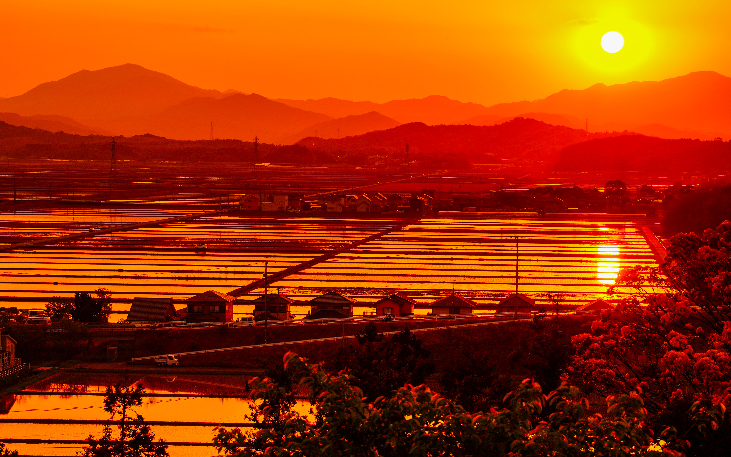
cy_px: 218
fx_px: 2301
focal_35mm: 116
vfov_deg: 11.3
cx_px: 365
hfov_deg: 18.0
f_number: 8
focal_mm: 75
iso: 100
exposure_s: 1/400
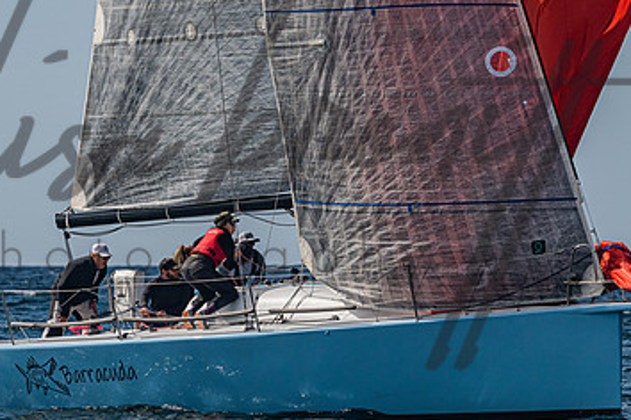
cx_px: 246
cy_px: 60
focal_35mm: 478
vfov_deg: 2.9
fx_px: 8378
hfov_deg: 4.3
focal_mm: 240
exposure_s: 1/5000
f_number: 6.3
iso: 320
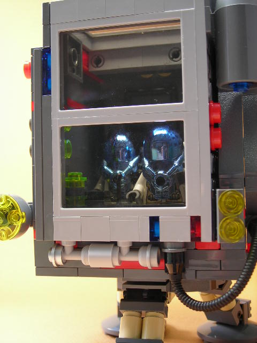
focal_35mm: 55
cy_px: 172
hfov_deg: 26.6
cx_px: 128
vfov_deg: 34.9
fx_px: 544
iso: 50
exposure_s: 1/14.3
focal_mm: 9.1
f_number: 3.6
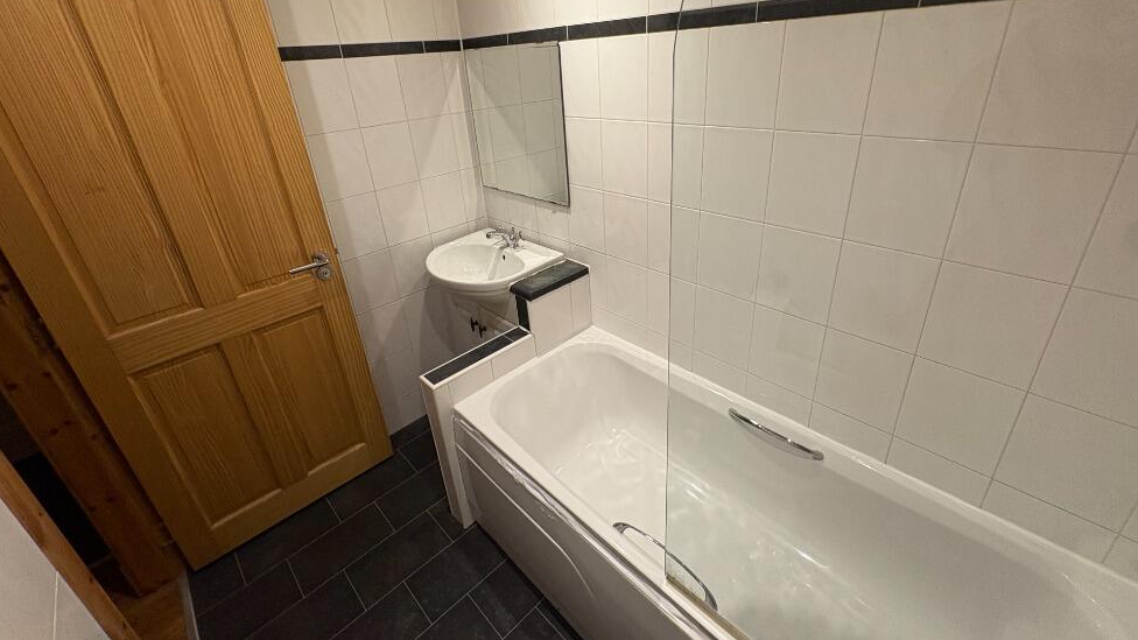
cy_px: 265
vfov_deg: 66.6
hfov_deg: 99.4
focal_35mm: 16
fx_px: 483
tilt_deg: -21.8
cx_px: 570
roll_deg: +4.3
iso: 160
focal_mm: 2.22
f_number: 2.2
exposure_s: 1/50
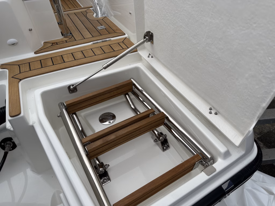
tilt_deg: -40.6
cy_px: 103
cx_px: 138
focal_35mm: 24
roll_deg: +1.0
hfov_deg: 71.6
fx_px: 191
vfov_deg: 56.8
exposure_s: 1/5848
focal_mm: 6.86
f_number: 1.78
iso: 80
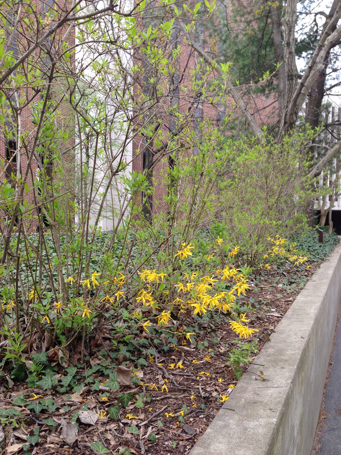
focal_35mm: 33
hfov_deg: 42.9
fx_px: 433
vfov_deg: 55.4
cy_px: 228
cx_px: 170
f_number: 2.4
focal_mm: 4.12
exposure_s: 1/201
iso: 50
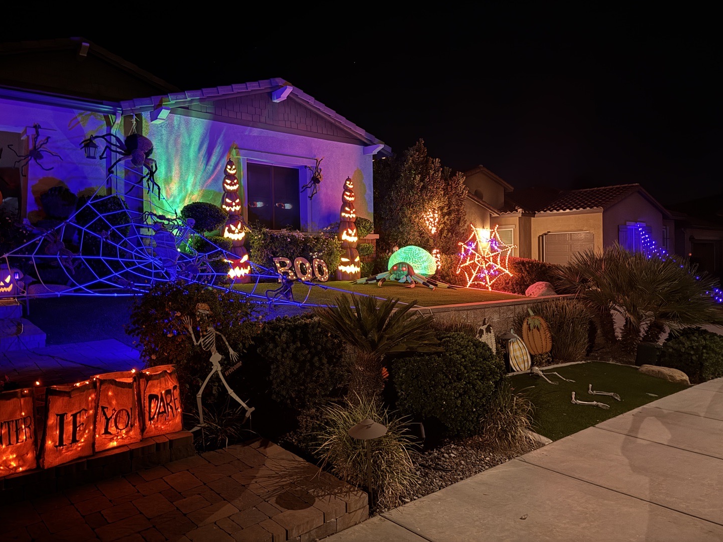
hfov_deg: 69.4
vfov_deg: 54.9
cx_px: 348
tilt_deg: -0.9
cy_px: 261
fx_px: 522
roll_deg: +0.6
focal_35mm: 25
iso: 1600
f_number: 1.78
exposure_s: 1/9
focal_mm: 6.76
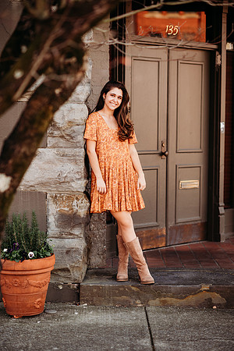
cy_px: 176
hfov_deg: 16.1
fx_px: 829
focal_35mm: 85
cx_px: 117
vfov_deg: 23.9
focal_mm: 85
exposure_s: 1/500
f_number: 2
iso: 160
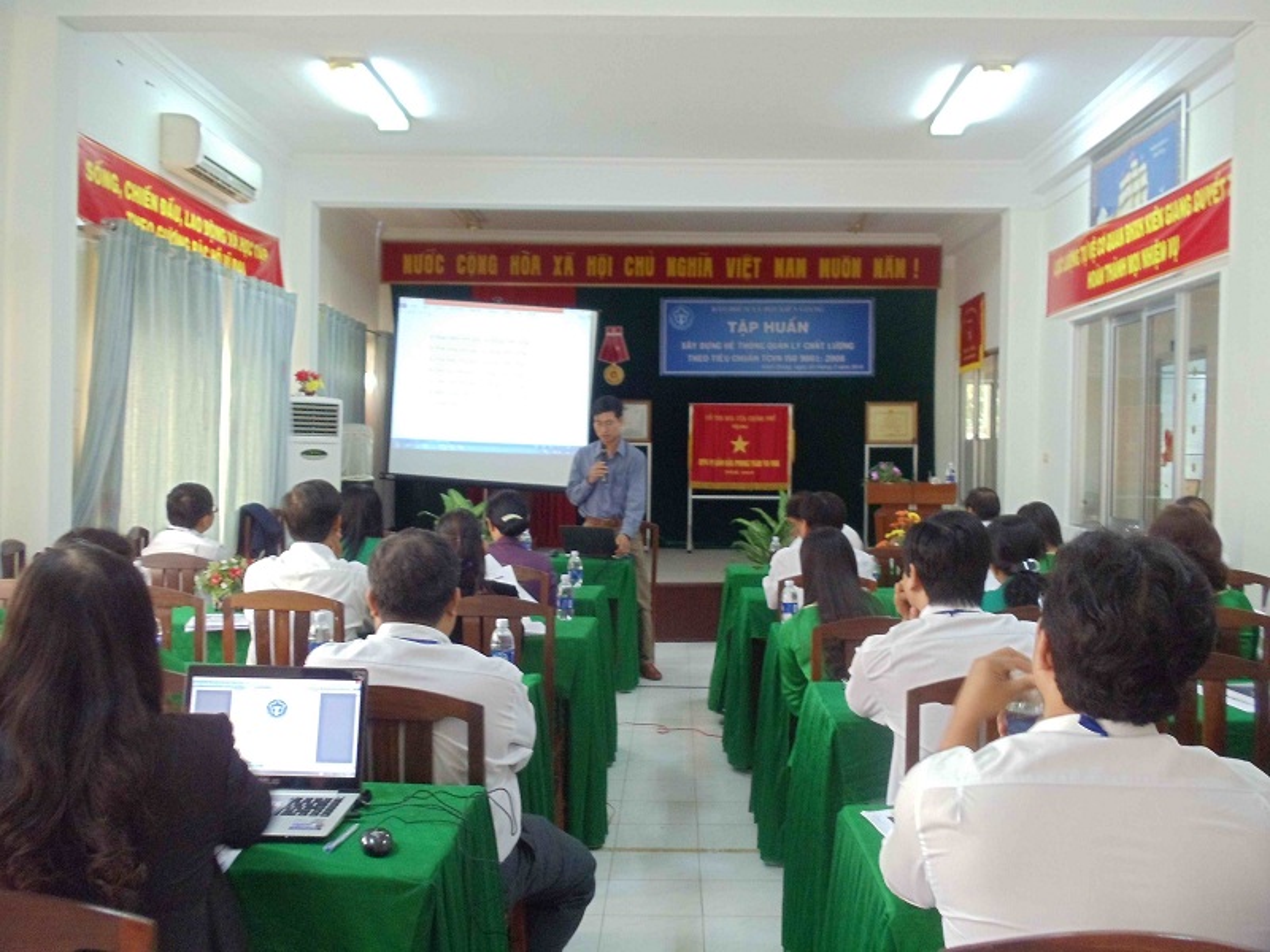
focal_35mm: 44
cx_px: 635
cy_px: 476
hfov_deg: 42.9
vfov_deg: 32.9
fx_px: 1614
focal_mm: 6
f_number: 3.5
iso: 400
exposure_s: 1/15
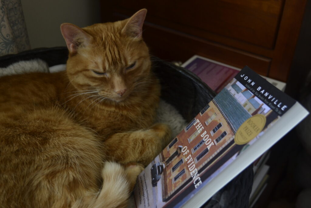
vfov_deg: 29.9
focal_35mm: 45
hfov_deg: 43.6
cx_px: 156
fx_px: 389
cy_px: 104
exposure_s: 1/3
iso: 400
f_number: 4.5
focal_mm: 30
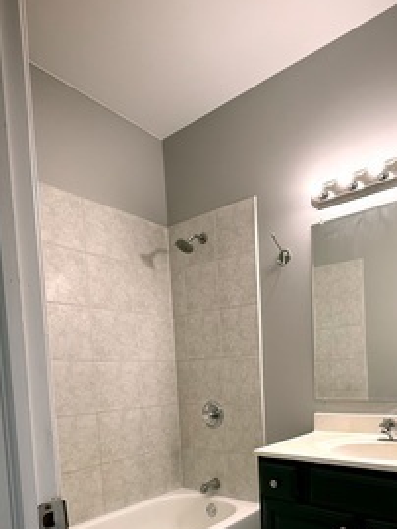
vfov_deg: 65.1
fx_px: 382
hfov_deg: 53.5
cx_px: 275
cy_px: 397
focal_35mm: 25
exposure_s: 1/120
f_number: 2.2
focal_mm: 2.22
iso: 160
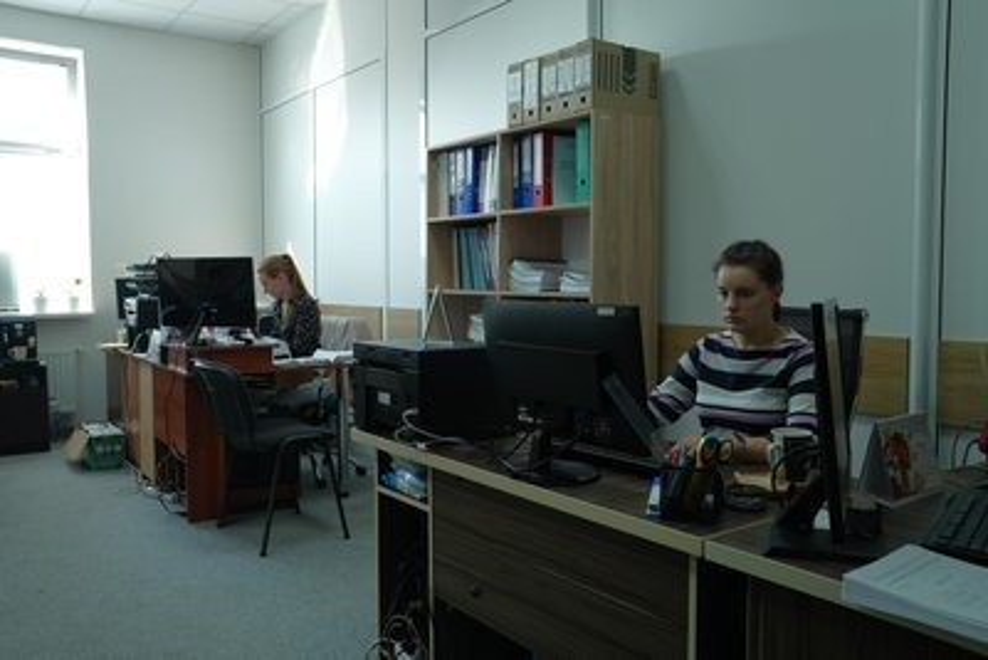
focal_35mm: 30
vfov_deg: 43.6
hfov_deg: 61.9
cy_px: 330
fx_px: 824
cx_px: 494
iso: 2000
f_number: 5.6
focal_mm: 30
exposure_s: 1/50
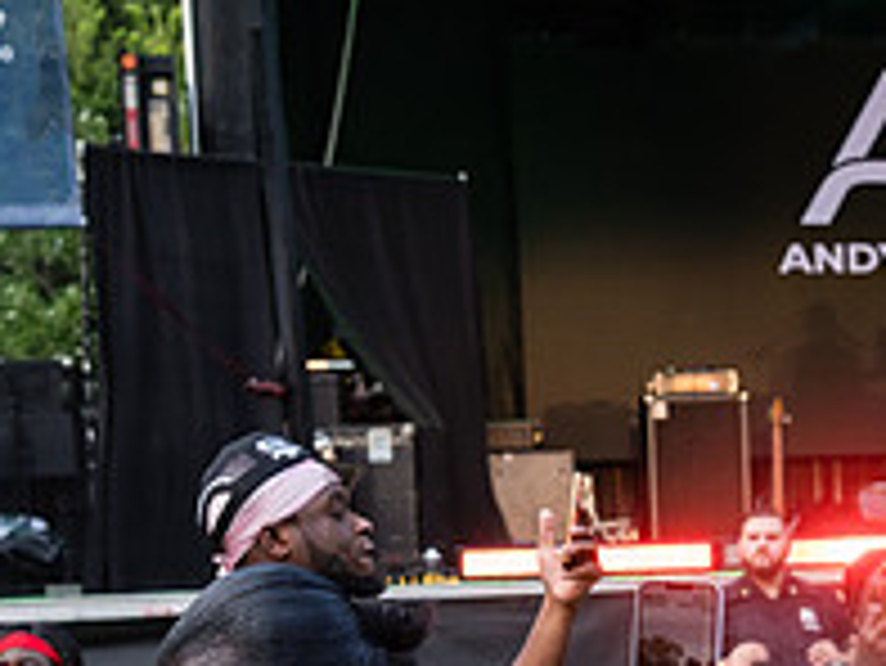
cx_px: 917
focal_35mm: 99
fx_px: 2535
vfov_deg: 14.6
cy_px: 711
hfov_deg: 19.2
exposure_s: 1/800
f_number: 4
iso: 1000
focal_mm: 35
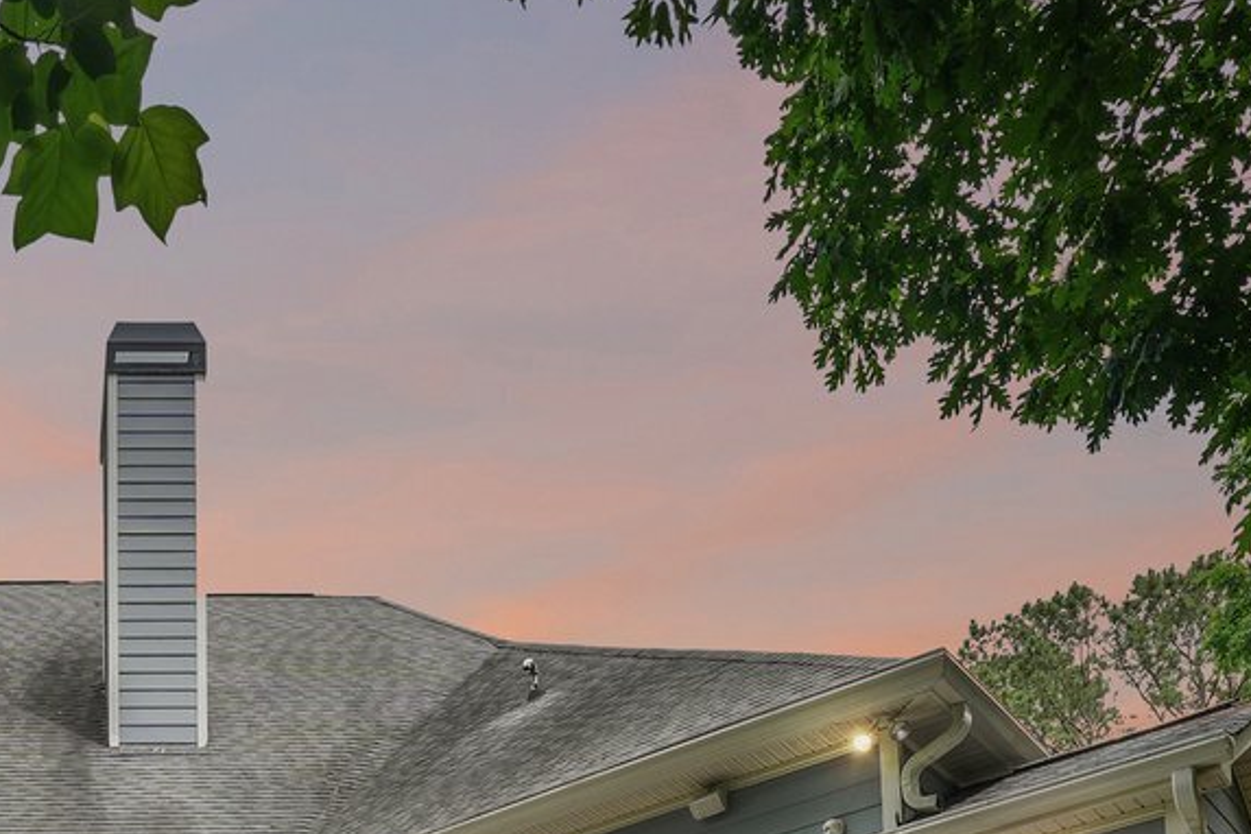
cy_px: 1475
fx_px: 1737
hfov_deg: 36.2
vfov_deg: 20.1
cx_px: 44
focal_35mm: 50
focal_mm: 14
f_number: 8
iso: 100
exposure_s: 1/60
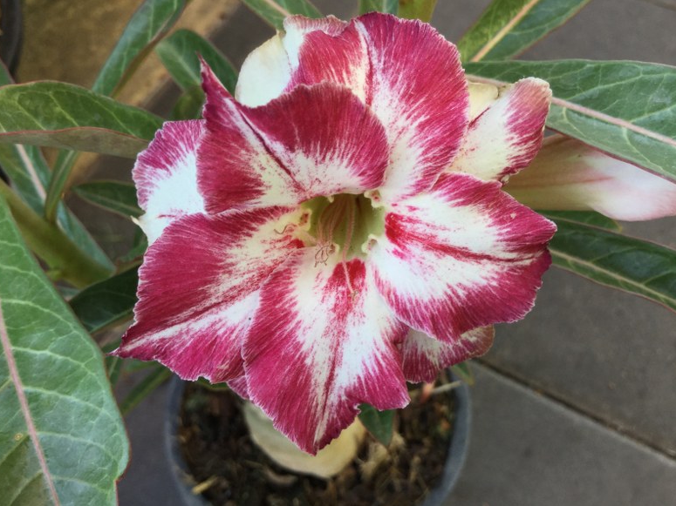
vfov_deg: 44.1
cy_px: 246
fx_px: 625
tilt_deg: -62.5
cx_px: 329
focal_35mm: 32
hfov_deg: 56.8
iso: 25
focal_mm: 3.3
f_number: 2.4
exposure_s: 1/50
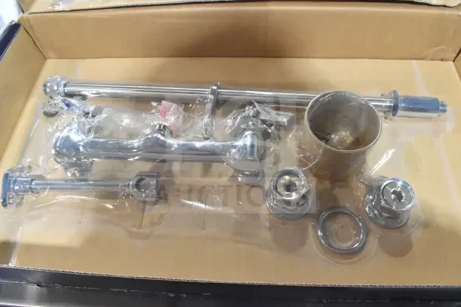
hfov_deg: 67.4
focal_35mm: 27
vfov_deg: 48.0
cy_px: 154
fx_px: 346
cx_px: 230
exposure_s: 1/250
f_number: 8
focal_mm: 18
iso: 6400
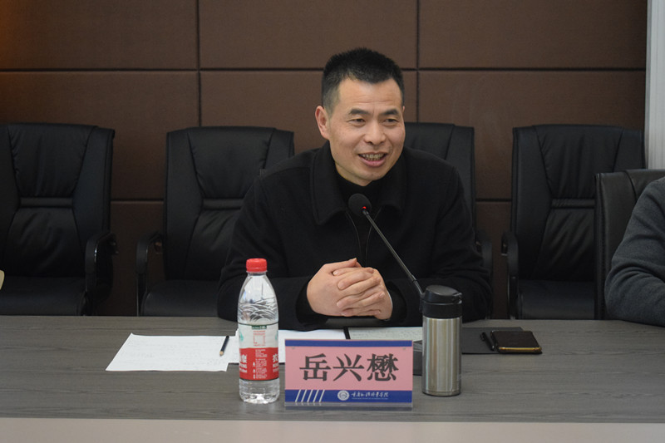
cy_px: 222
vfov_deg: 18.9
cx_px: 332
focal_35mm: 72
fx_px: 1330
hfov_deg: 28.1
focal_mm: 48
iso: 3200
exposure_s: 1/80
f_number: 5.3
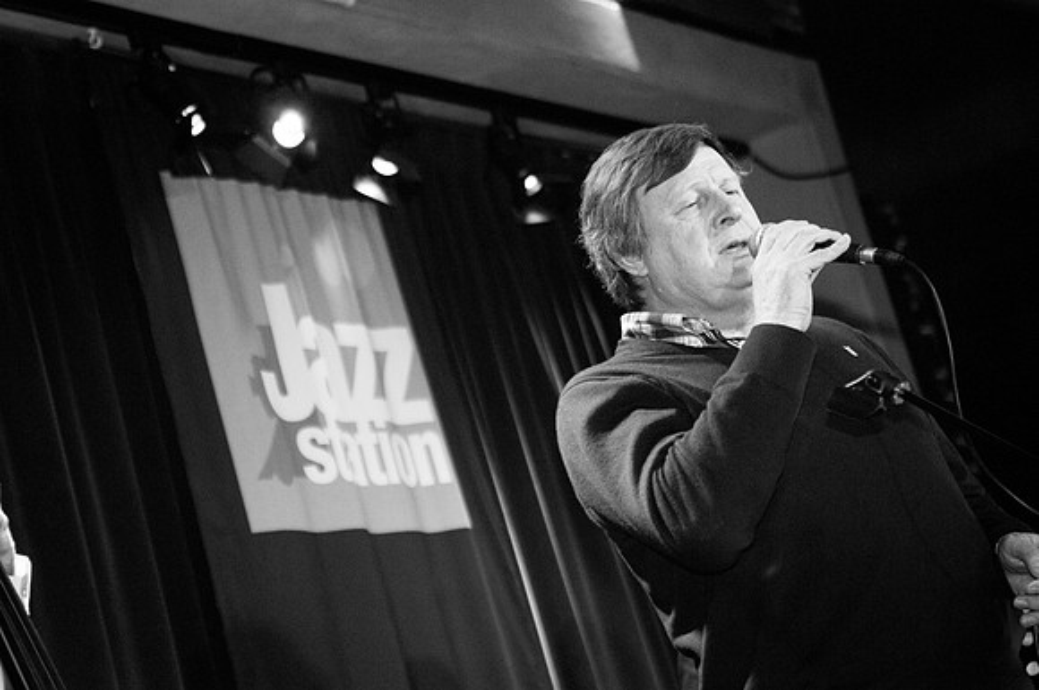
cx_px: 520
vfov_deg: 13.0
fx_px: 3026
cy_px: 345
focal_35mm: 105
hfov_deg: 19.5
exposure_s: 1/100
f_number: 2.8
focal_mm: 70
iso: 800
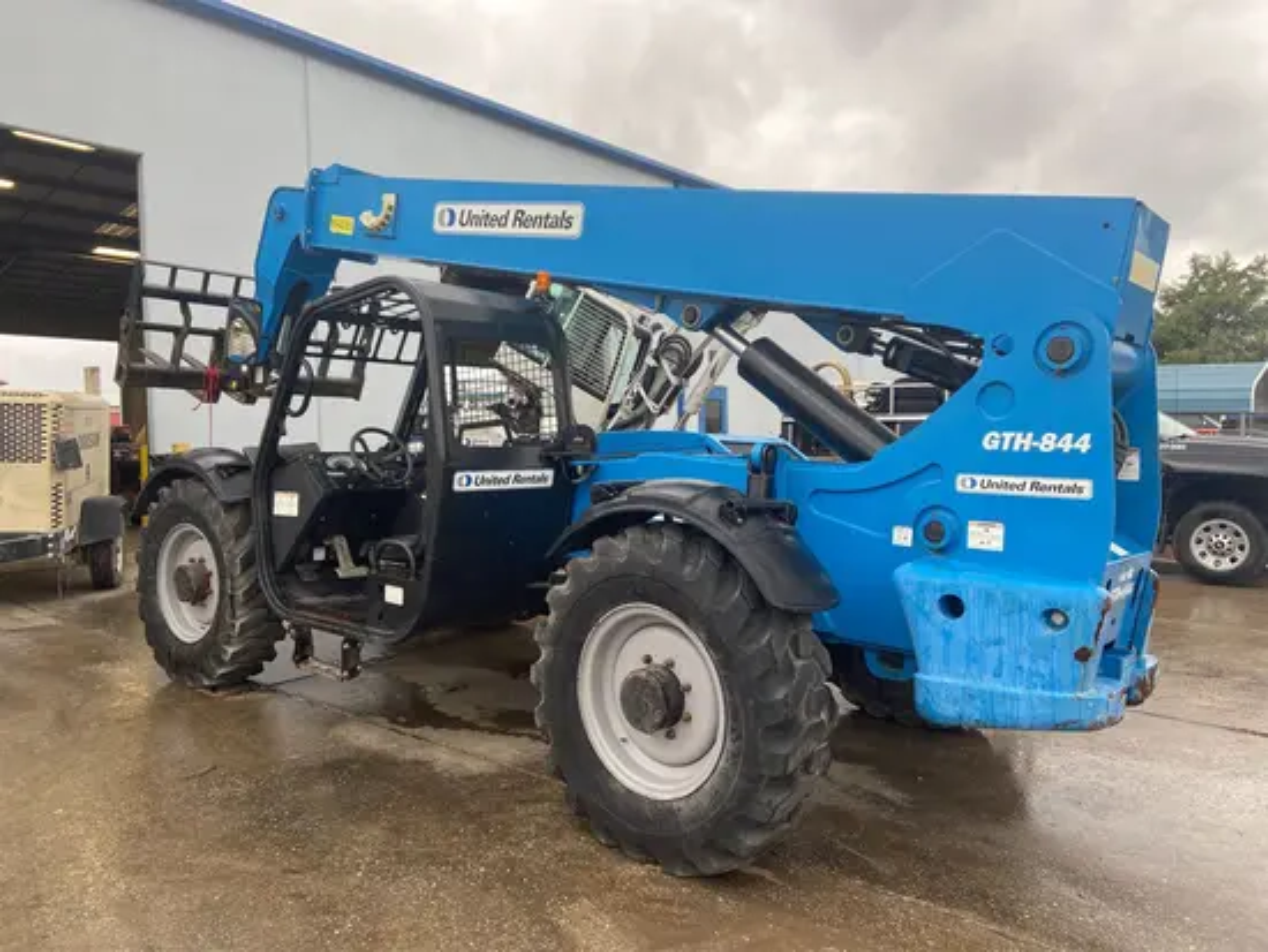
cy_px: 476
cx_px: 634
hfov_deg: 67.3
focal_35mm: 26
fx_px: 953
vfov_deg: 53.1
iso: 32
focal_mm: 4.25
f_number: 1.8
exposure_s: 1/121
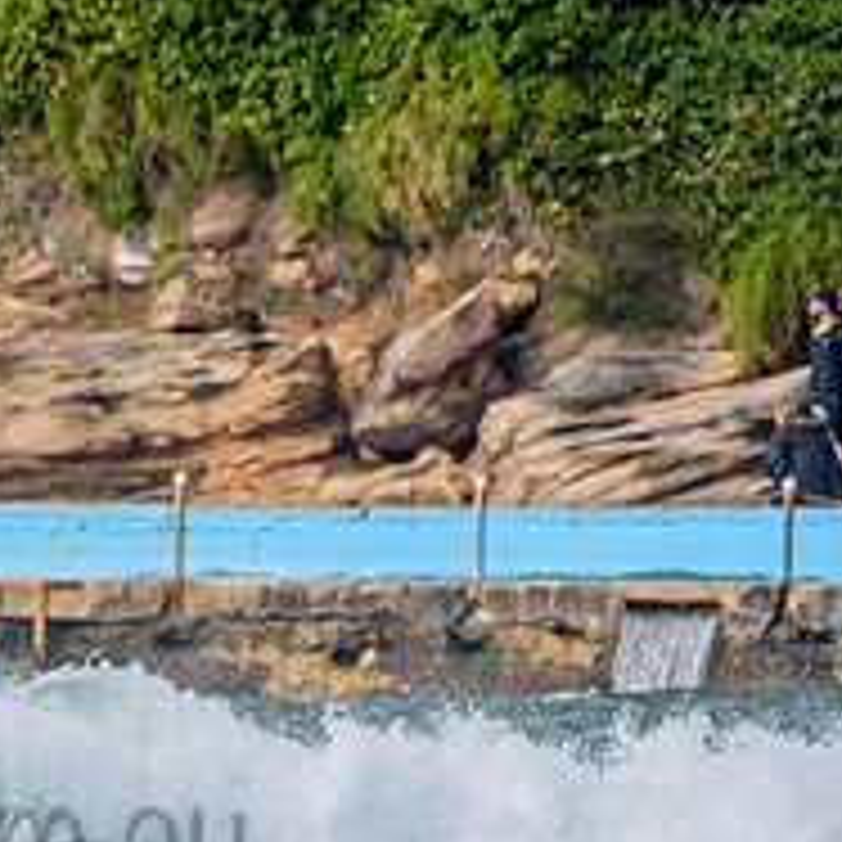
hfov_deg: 0.9
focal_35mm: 1978
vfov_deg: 0.9
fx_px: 54434
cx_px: -230
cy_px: 790
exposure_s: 1/2000
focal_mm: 500
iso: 320
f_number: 5.6
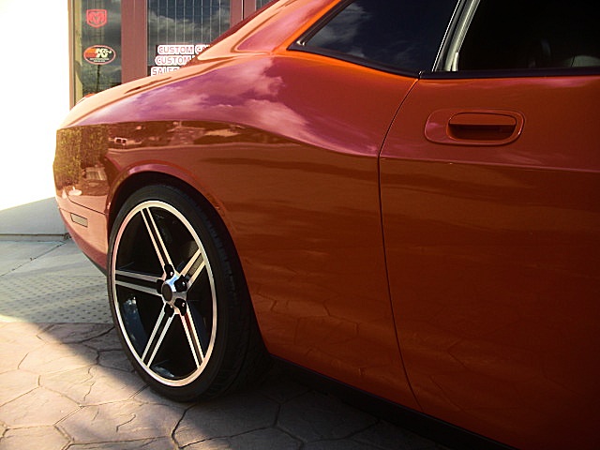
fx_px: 624
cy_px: 225
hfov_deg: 51.4
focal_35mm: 36
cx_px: 300
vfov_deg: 39.7
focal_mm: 6.3
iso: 50
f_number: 2.8
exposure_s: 1/200
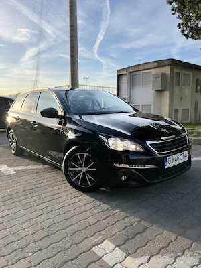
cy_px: 134
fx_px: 201
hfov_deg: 53.1
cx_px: 100
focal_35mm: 26
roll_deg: +0.0
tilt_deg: -7.5
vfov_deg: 67.3
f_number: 1.5
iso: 50
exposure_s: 1/1575
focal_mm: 5.7
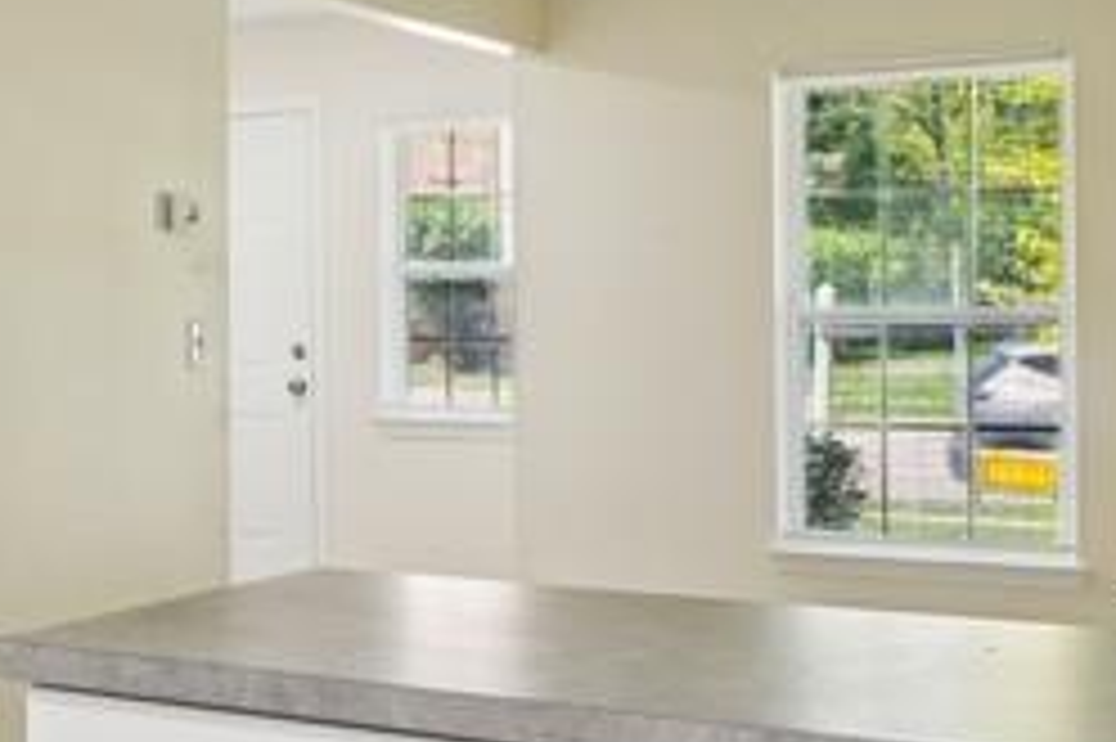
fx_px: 1921
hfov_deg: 31.1
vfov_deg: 21.9
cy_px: 310
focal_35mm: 62
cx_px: 140
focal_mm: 10
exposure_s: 1/30
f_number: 8
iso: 640
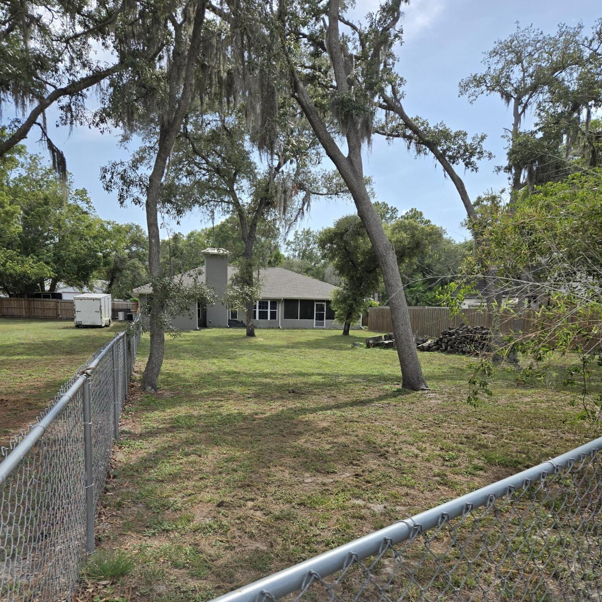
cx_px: 294
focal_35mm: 28
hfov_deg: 57.3
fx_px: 551
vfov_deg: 56.3
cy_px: 392
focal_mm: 5.4
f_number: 1.8
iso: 40
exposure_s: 1/2921
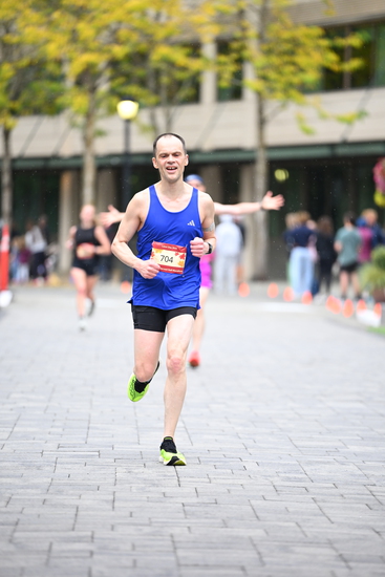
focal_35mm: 200
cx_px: 192
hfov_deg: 6.9
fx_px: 3206
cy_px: 288
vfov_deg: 10.3
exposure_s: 1/1250
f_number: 2.8
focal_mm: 200
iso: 1250
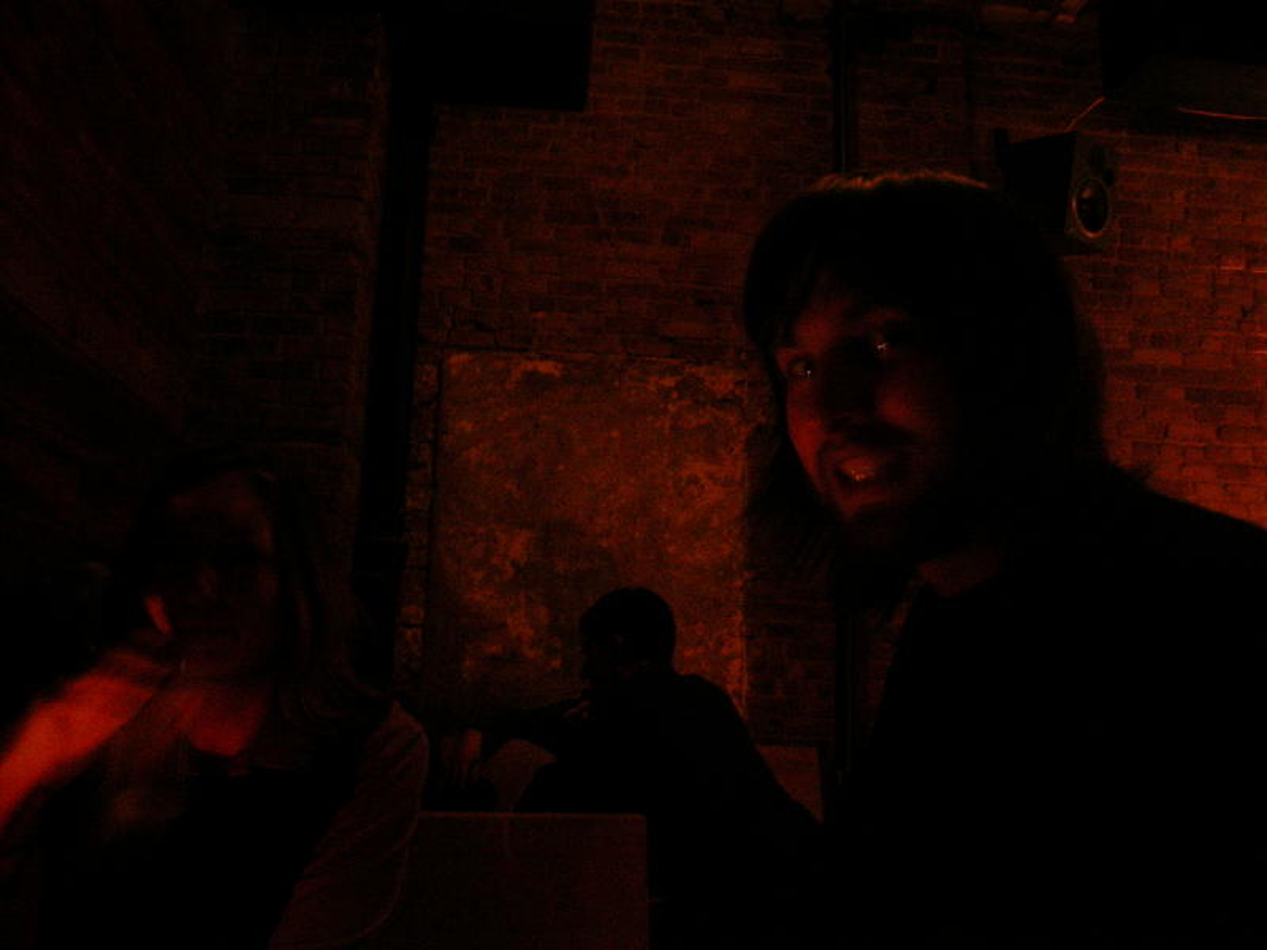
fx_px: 1135
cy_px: 475
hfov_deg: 58.4
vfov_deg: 45.4
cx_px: 634
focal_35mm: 31
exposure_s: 1/2
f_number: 2.9
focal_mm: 6.5
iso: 400
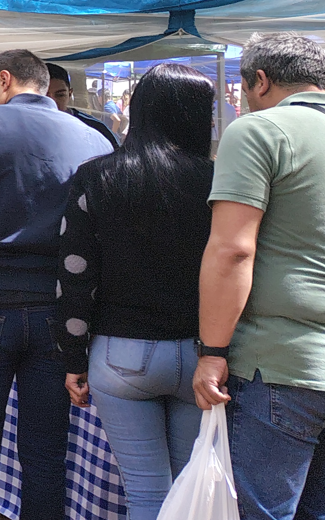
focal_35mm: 81
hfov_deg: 12.4
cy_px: 66
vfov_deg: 24.9
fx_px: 1148
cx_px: -475
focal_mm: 5.56
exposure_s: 1/120
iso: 103
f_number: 1.8
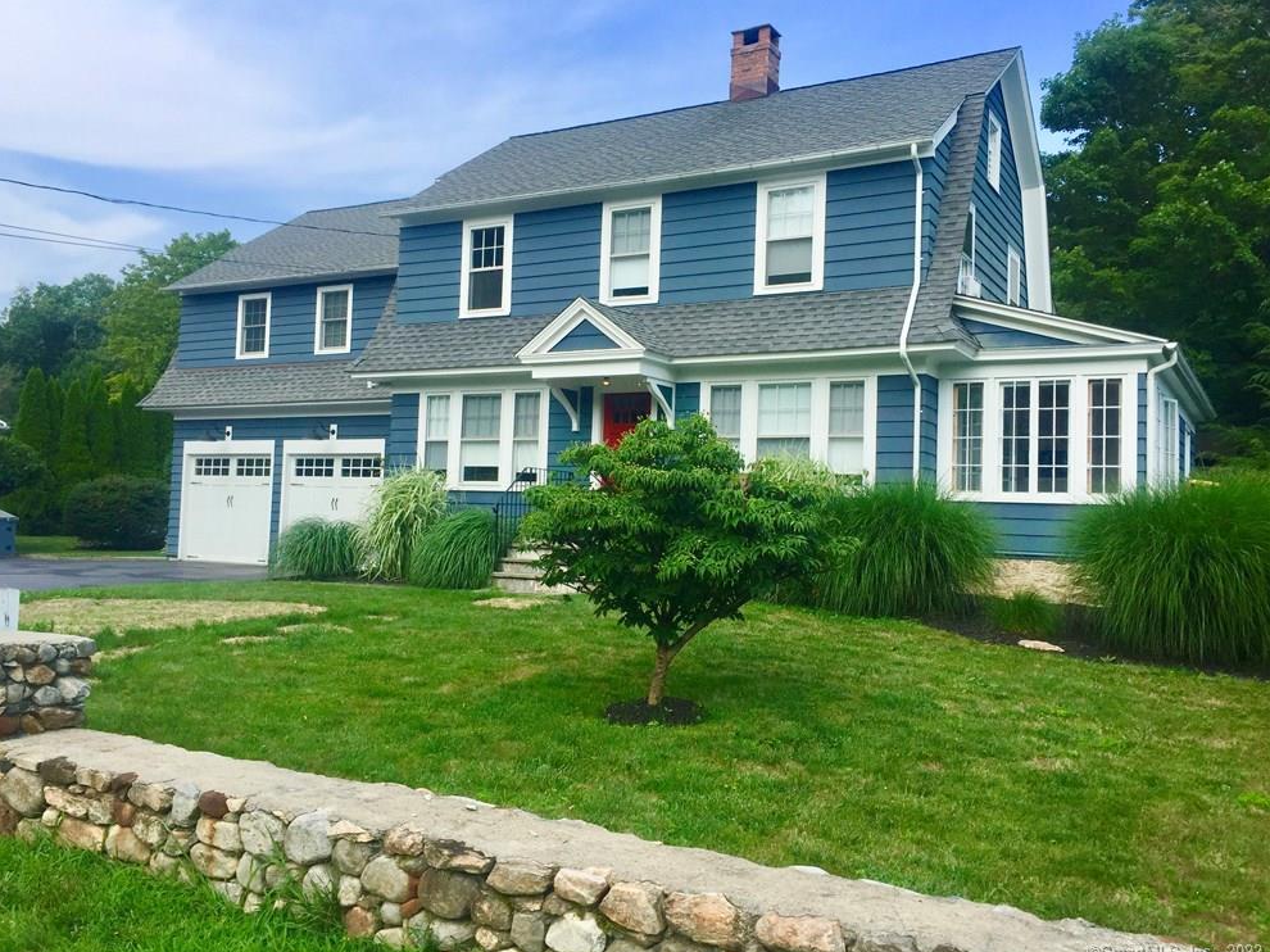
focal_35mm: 30
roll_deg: -2.6
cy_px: 471
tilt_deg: +3.0
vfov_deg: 46.8
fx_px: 1100
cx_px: 614
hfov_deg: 60.0
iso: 32
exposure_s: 1/1068
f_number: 2.2
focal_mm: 4.15
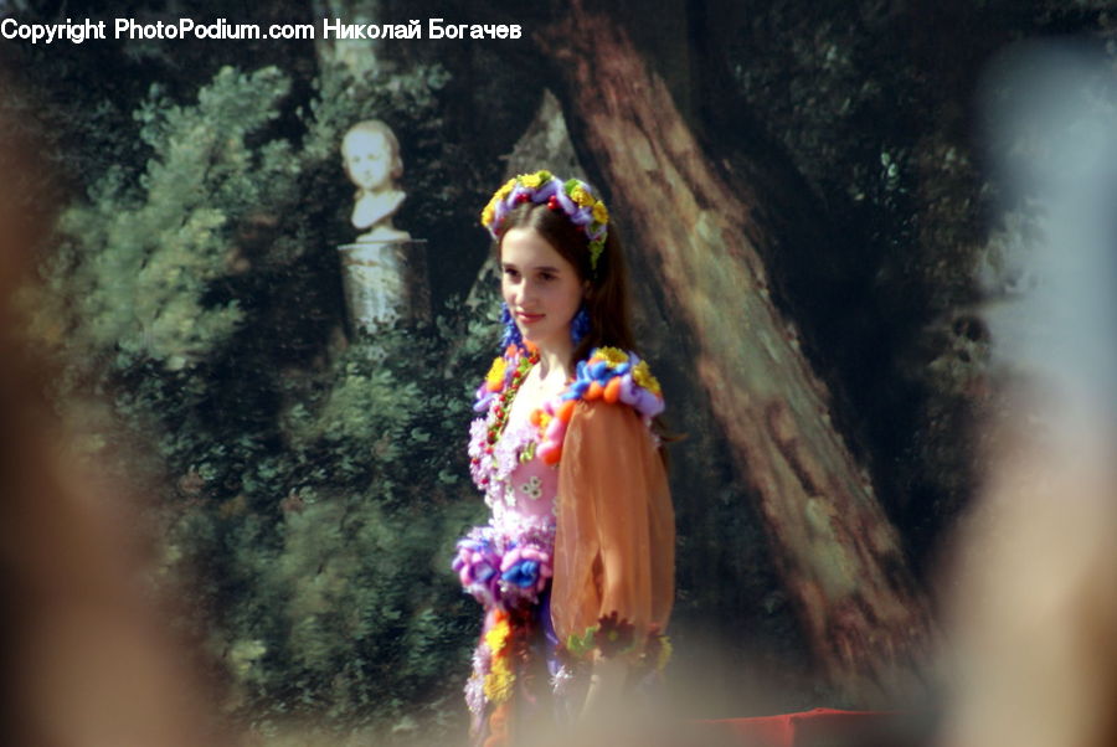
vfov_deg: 3.1
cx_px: 558
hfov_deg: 4.6
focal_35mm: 450
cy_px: 374
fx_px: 13976
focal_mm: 300
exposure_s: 1/500
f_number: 5.6
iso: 100
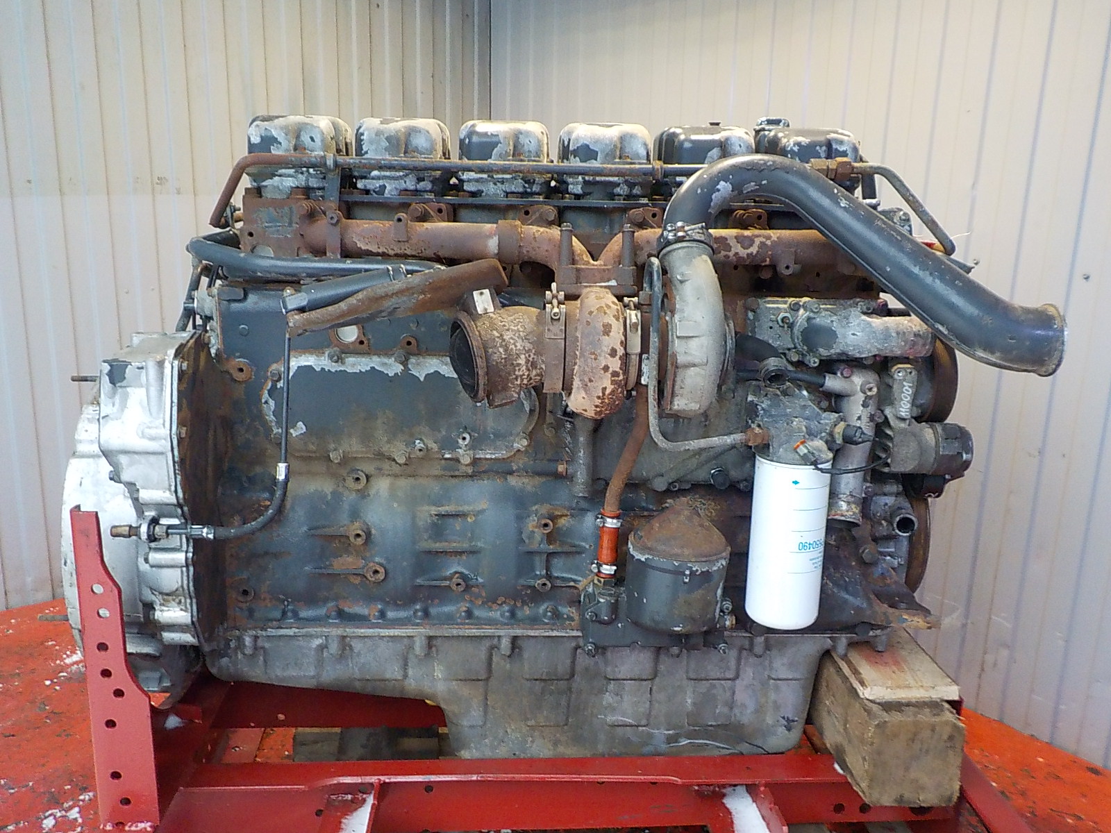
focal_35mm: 30
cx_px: 556
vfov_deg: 46.8
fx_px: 963
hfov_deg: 60.0
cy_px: 416
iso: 280
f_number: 3.3
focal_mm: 4.1
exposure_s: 1/30
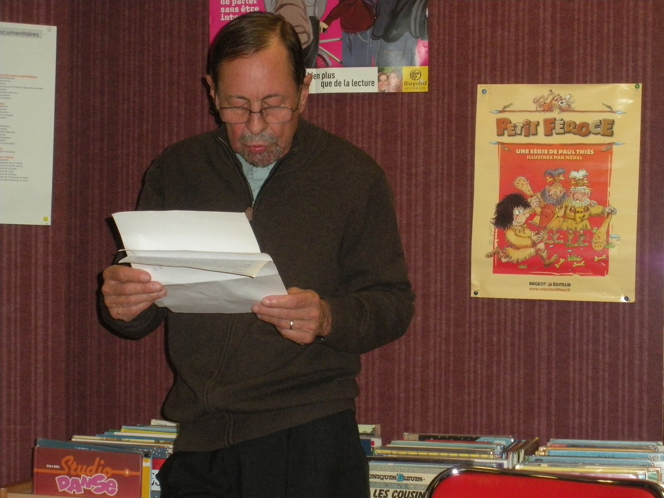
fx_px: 1496
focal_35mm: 78
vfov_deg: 18.9
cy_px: 249
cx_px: 332
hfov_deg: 25.0
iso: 436
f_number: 4.8
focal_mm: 14.2
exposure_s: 1/125
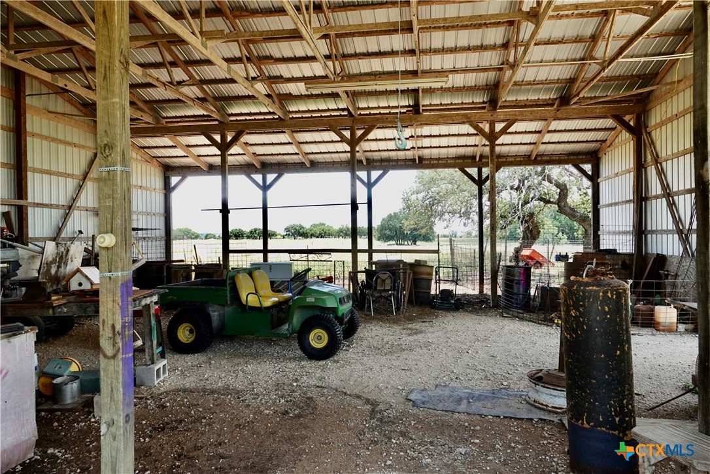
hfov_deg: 71.5
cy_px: 237
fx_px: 493
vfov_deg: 51.3
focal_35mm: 25
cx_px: 355
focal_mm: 9.3
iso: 100
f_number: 2.8
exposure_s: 1/250
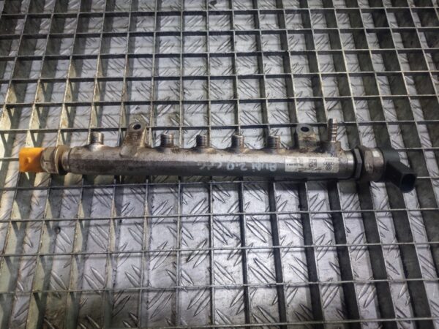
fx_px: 317
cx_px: 220
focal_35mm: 25
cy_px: 164
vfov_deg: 54.9
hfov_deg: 69.4
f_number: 1.8
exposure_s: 1/50
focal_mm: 5.23
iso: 50
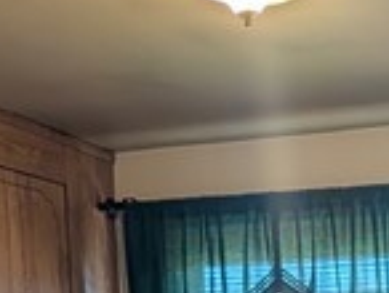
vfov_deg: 15.7
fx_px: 946
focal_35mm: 84
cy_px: 485
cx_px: 436
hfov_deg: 21.9
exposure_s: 1/40
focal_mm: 2.02
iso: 59
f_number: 1.7
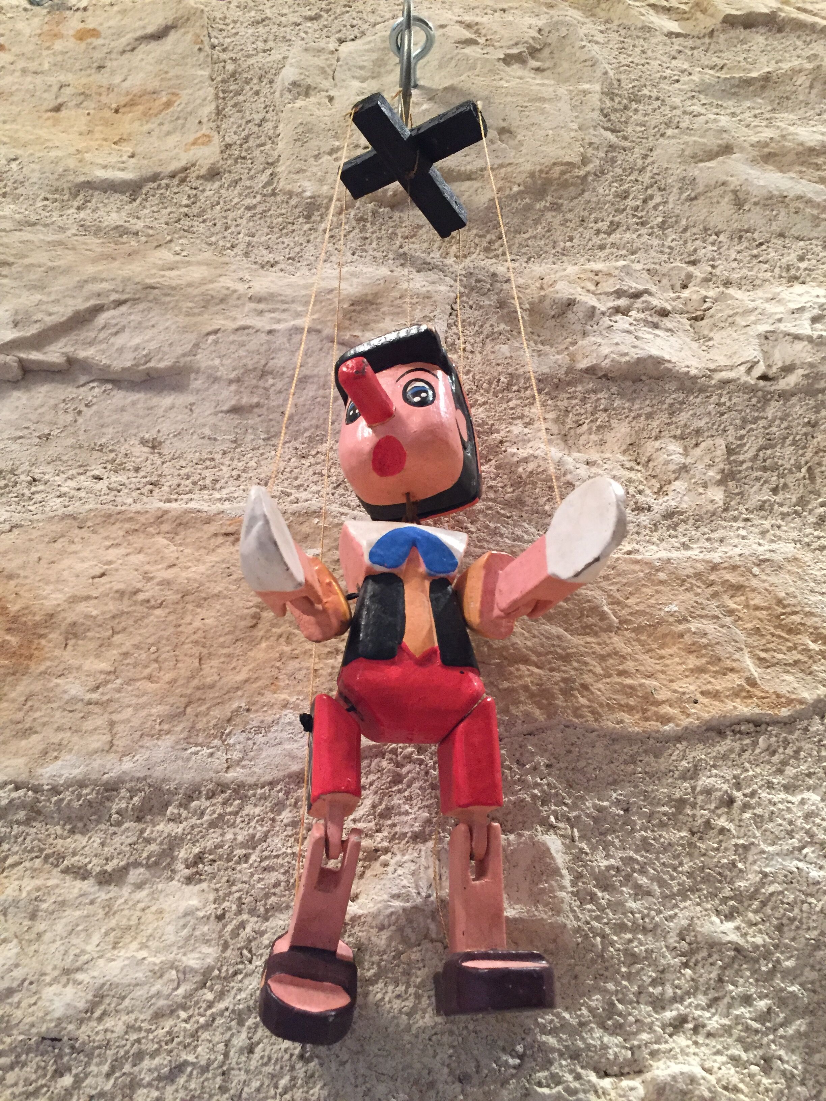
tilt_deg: +32.6
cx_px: 413
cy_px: 550
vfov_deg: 61.7
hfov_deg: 48.2
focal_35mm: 29
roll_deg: +0.1
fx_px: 923
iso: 250
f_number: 2.2
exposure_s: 1/25
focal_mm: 4.15
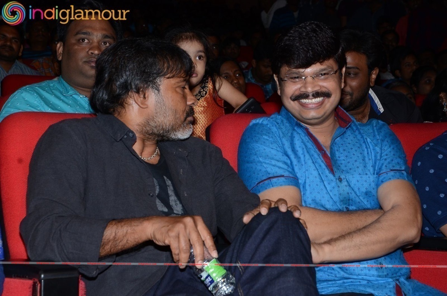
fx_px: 1078
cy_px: 148
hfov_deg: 23.4
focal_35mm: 87
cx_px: 224
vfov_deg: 15.6
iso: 640
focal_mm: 58
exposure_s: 1/125
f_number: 7.1
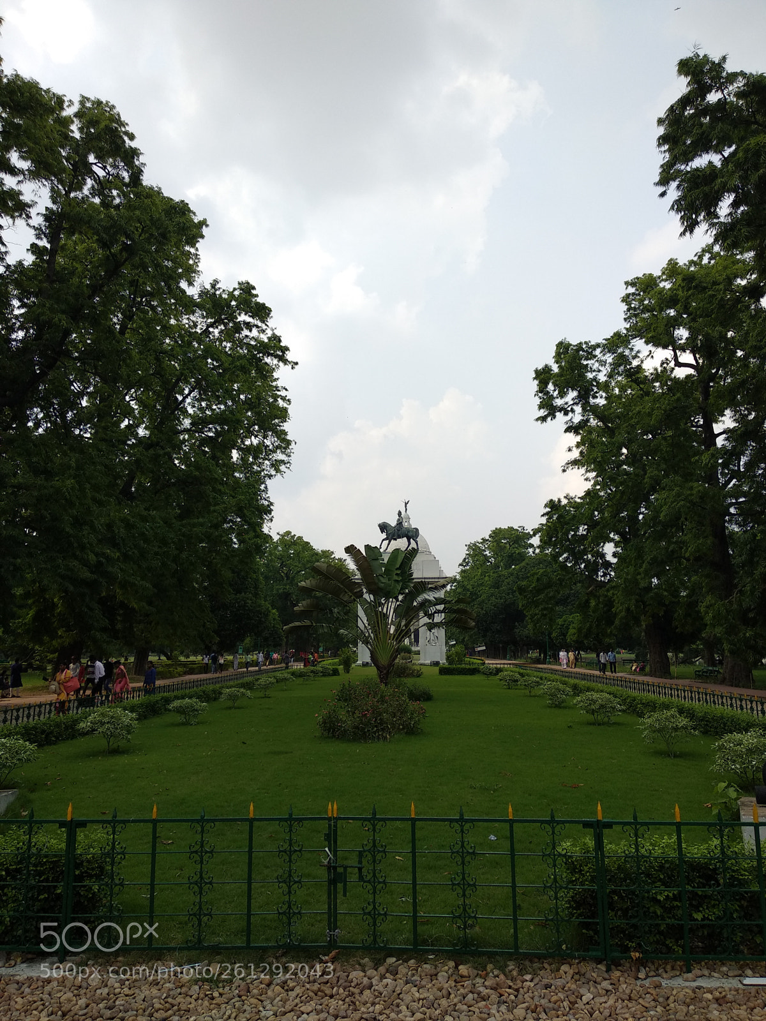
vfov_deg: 67.3
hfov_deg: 53.1
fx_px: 767
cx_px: 383
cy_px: 510
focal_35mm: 26
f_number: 2.2
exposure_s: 1/675
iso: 100
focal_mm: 3.81
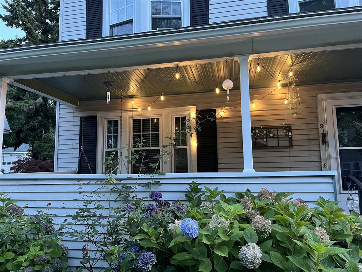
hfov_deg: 67.3
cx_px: 181
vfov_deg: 53.1
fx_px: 272
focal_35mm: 26
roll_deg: +0.9
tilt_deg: +6.5
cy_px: 136
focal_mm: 5.1
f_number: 1.6
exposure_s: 1/56
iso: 500
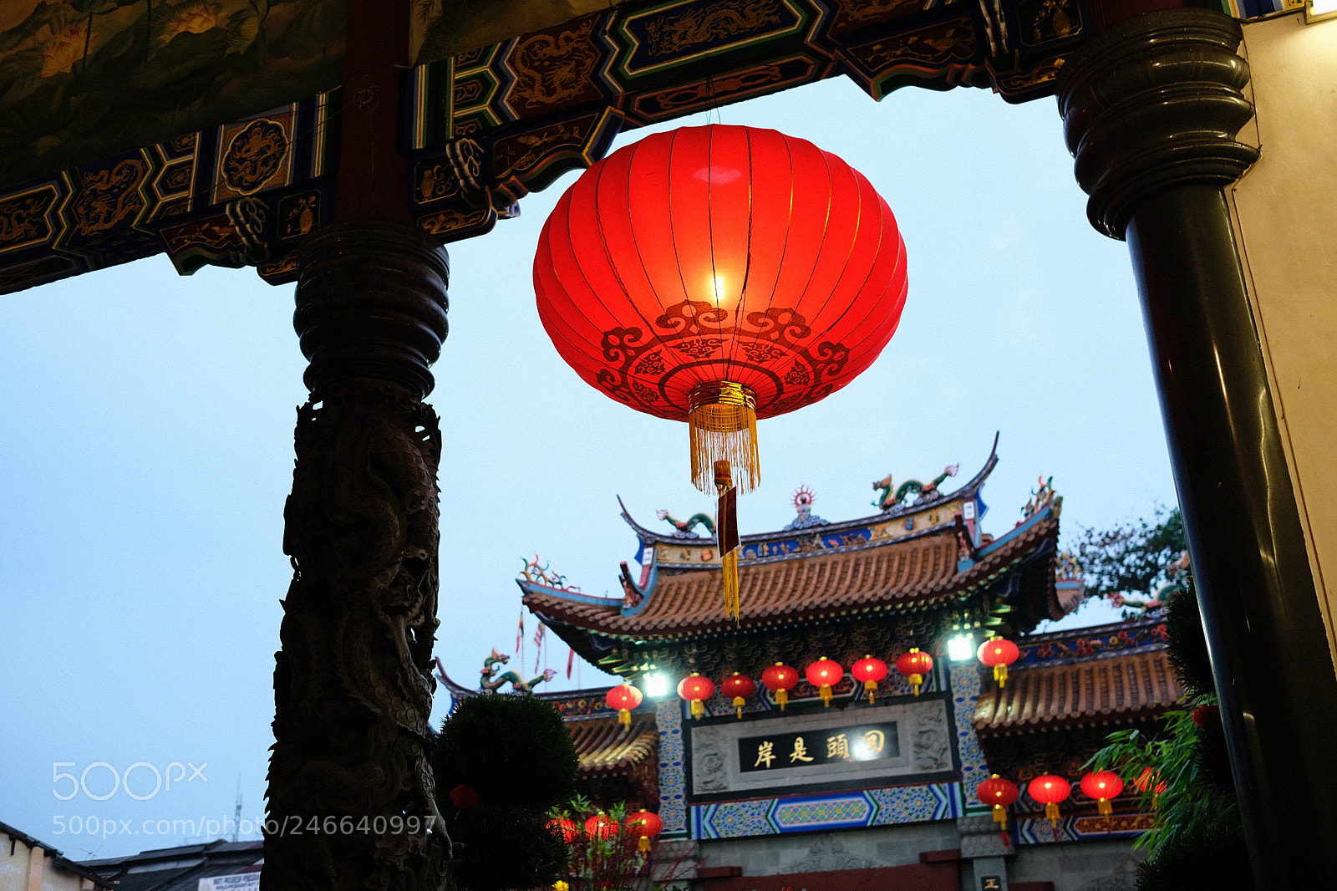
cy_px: 446
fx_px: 1300
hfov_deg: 54.4
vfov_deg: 37.8
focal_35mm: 35
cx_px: 668
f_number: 2
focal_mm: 23
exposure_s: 1/85
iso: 400
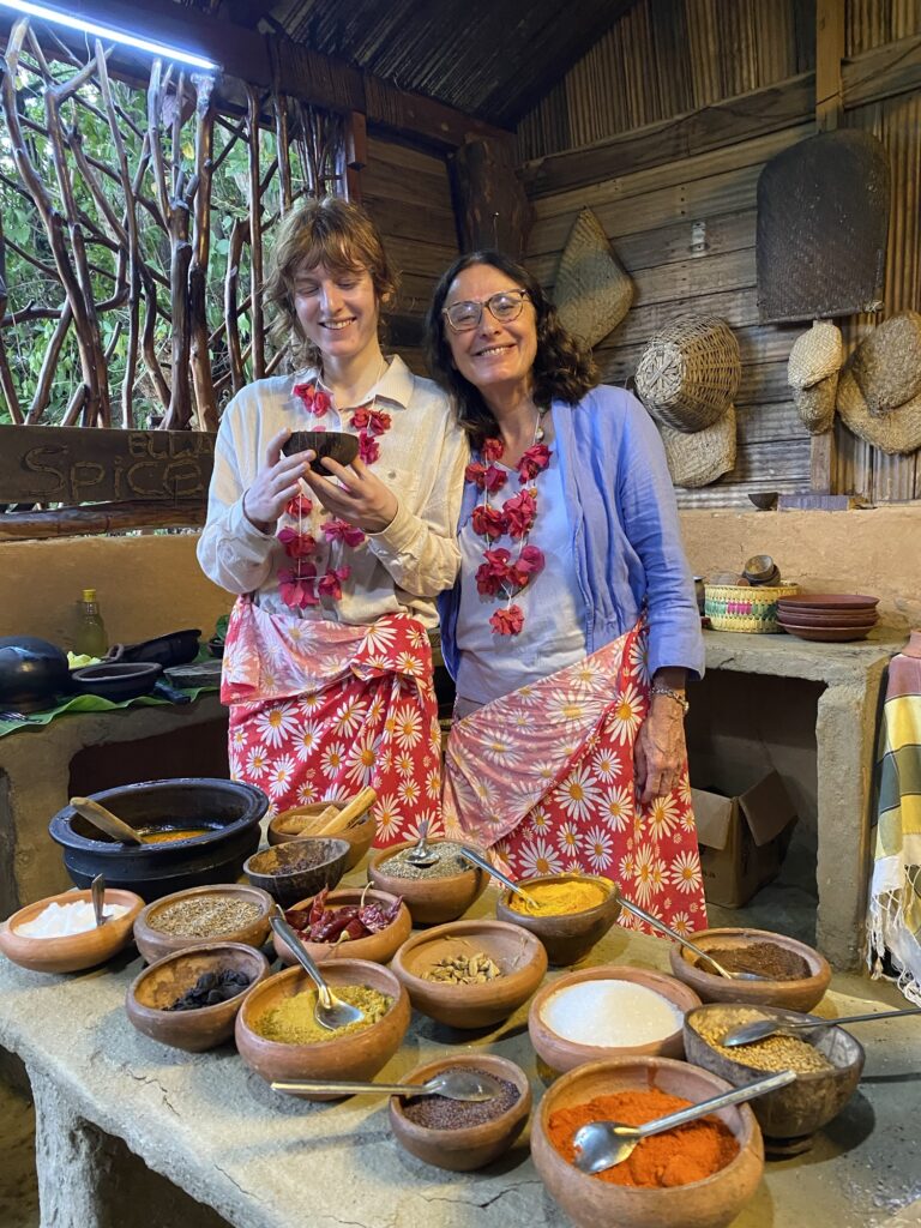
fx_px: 922
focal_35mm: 26
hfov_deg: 53.1
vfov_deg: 67.3
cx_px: 460
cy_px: 614
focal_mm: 4.25
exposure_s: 1/50
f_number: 1.8
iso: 320
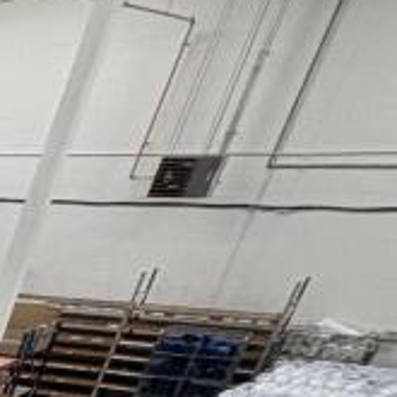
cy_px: 659
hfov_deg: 11.3
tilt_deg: -27.4
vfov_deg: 18.7
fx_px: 999
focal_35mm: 77
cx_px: -813
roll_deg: +2.2
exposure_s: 1/90
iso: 200
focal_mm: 2.22
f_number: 2.2
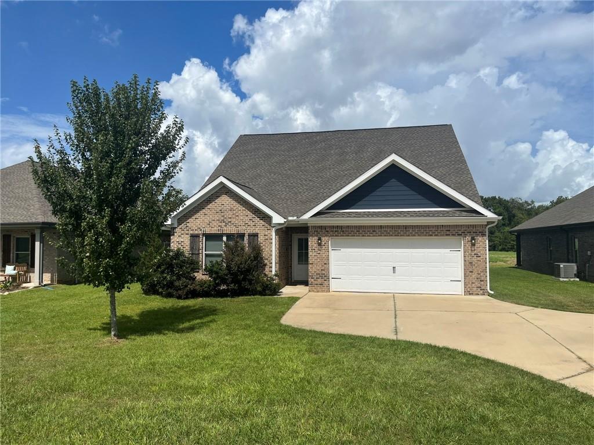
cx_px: 297
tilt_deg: +3.0
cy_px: 222
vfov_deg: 53.1
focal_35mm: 26
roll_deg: +0.7
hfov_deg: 67.3
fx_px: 446
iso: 50
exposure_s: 1/5848
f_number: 1.6
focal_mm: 5.1
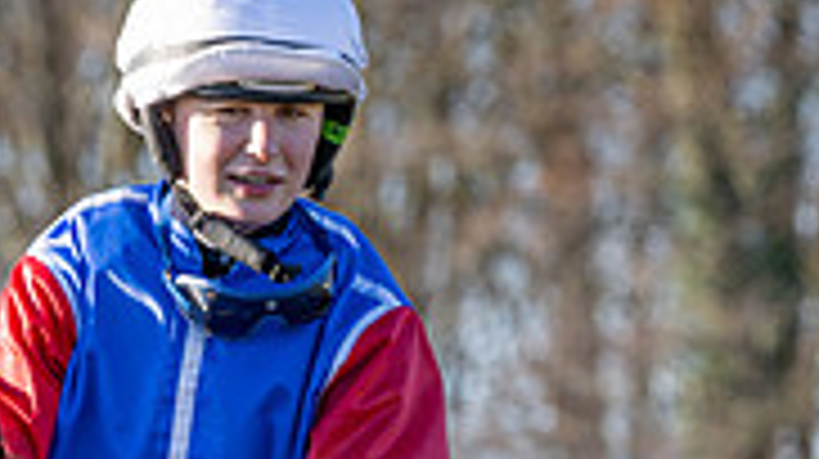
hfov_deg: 3.7
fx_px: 12693
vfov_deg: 2.1
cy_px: 872
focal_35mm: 585
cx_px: -37
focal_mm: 133
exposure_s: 1/1250
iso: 400
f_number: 5
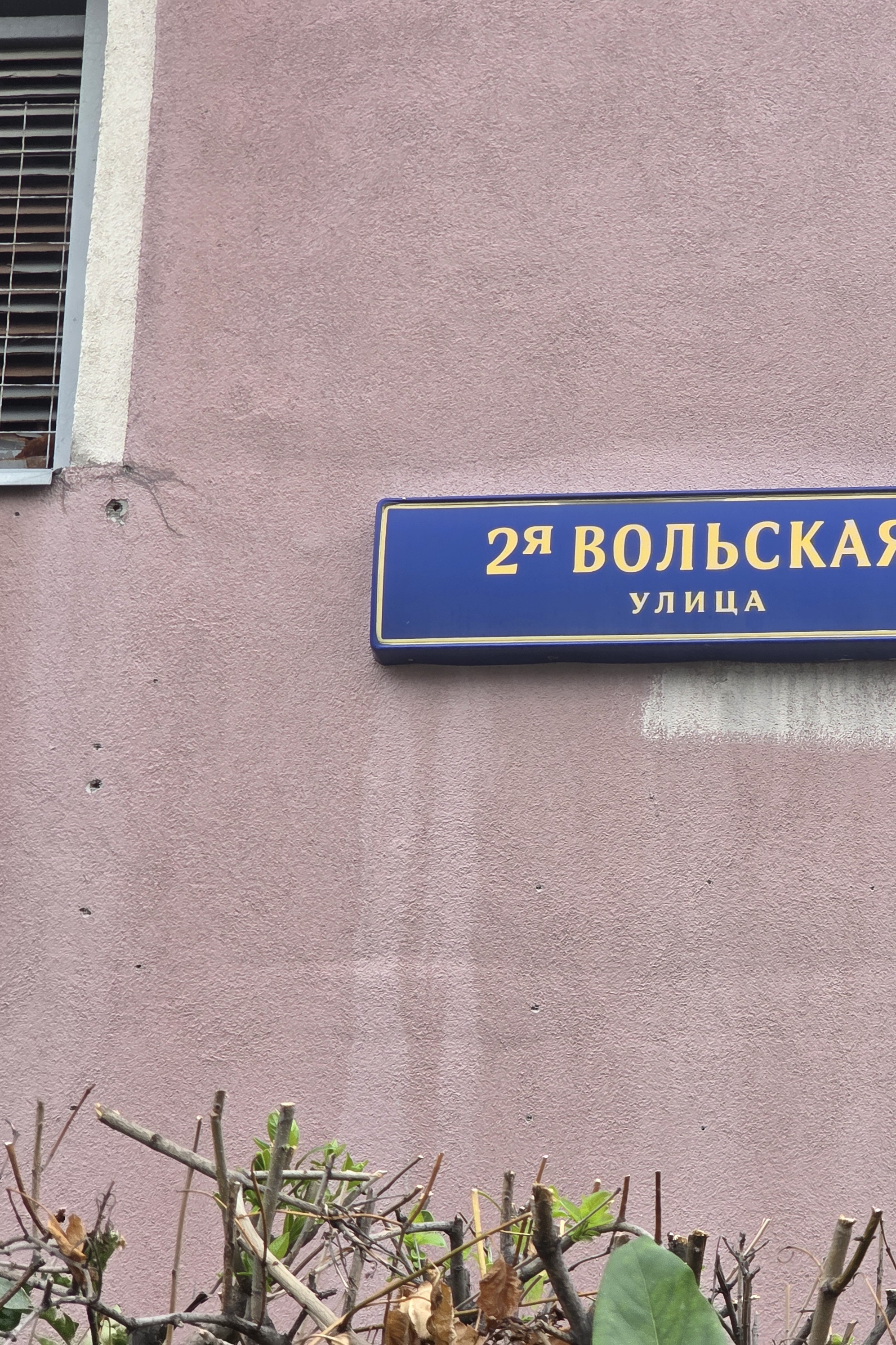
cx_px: 809
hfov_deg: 14.1
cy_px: 674
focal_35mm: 96
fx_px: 3584
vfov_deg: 21.2
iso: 25
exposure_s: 1/224
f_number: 2.4
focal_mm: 7
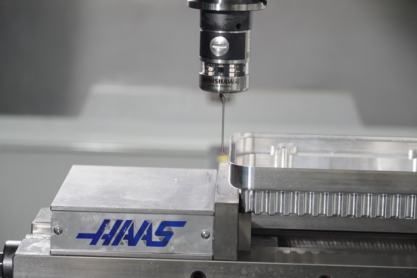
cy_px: 139
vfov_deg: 10.9
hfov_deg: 16.3
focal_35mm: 126
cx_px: 208
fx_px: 1460
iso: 2000
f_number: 5.6
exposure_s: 1/160
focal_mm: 84
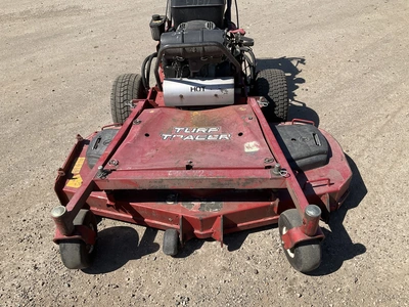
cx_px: 204
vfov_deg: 48.2
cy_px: 154
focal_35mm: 29
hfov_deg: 61.7
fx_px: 343
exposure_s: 1/1675
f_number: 1.8
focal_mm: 3
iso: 25
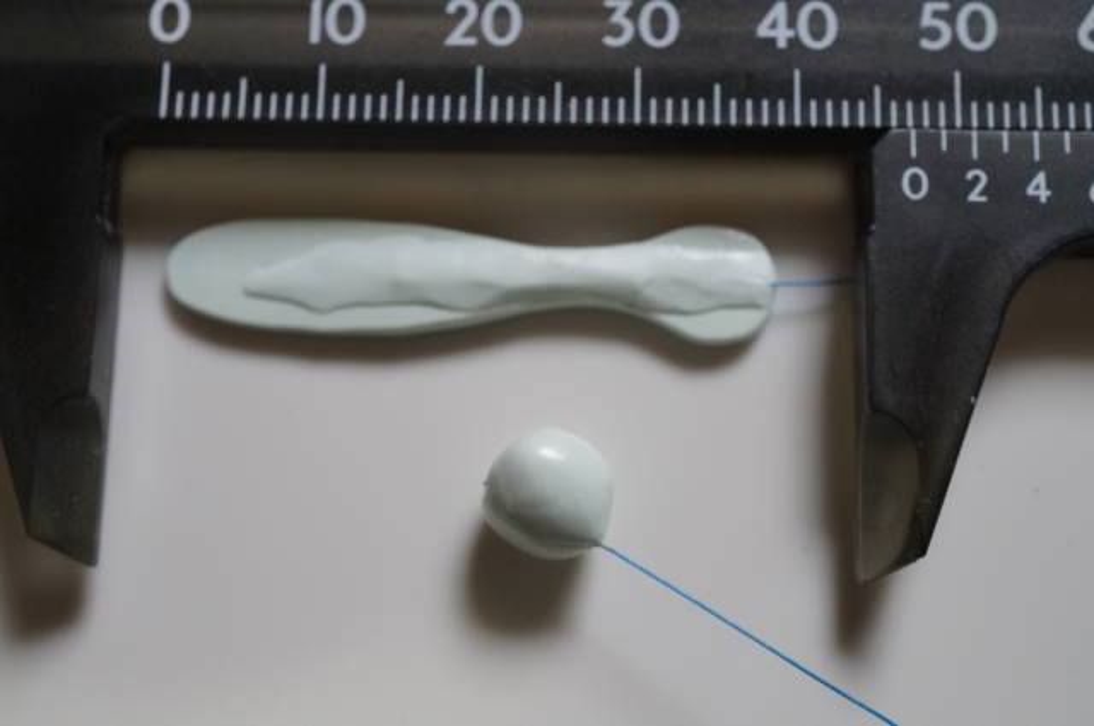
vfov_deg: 29.8
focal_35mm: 45
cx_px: 547
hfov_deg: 43.7
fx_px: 1366
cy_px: 363
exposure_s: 1/60
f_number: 8
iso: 1250
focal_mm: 30
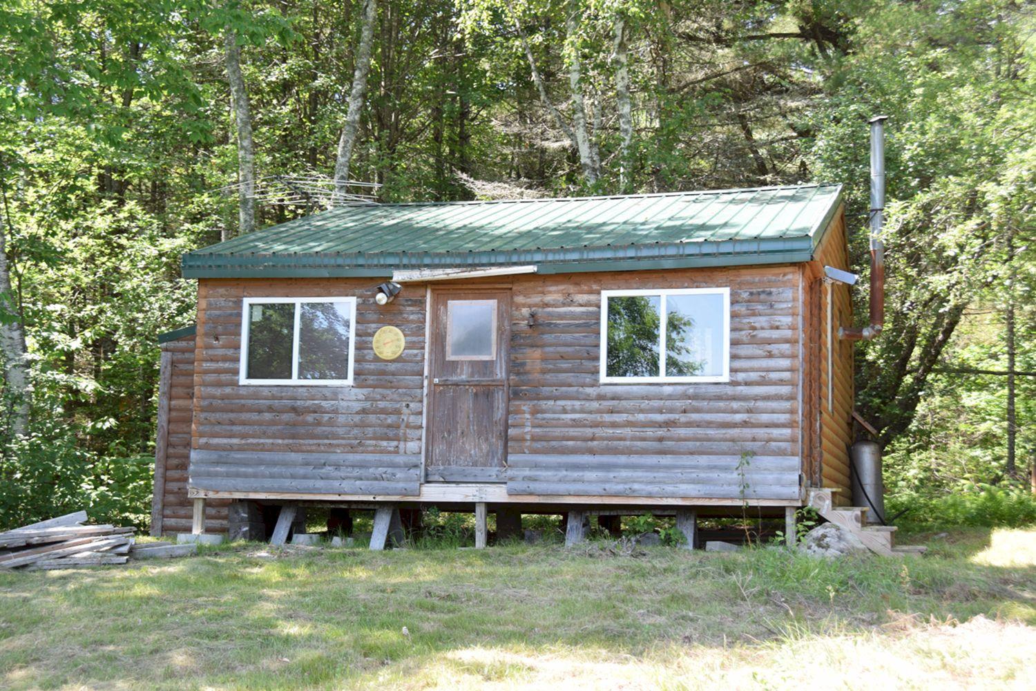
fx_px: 1511
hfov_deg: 37.9
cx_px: 518
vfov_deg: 25.8
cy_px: 346
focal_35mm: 52
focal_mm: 35
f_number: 7.1
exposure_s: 1/200
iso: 400
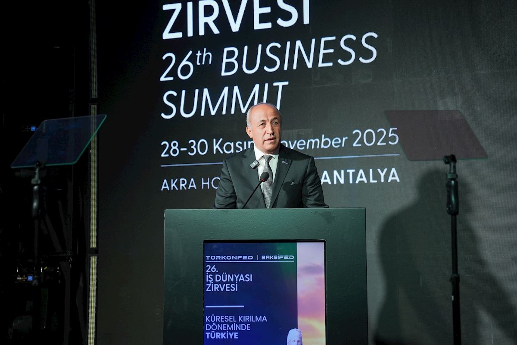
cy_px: 172
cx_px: 258
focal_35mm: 64
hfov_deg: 31.6
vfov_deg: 21.3
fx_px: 915
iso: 320
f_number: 2.8
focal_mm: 63.7
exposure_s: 1/160
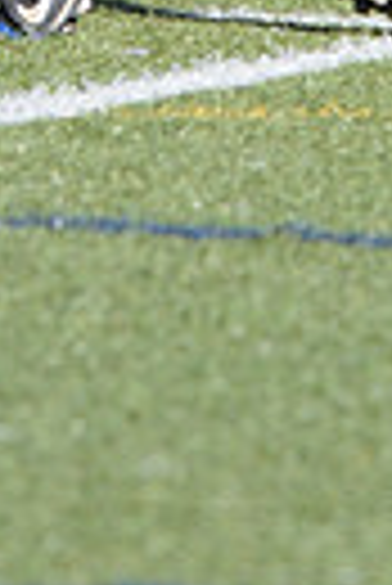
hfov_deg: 0.7
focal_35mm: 2002
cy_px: -580
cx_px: 340
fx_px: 32610
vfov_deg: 1.0
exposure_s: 1/500
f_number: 6.3
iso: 200
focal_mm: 300
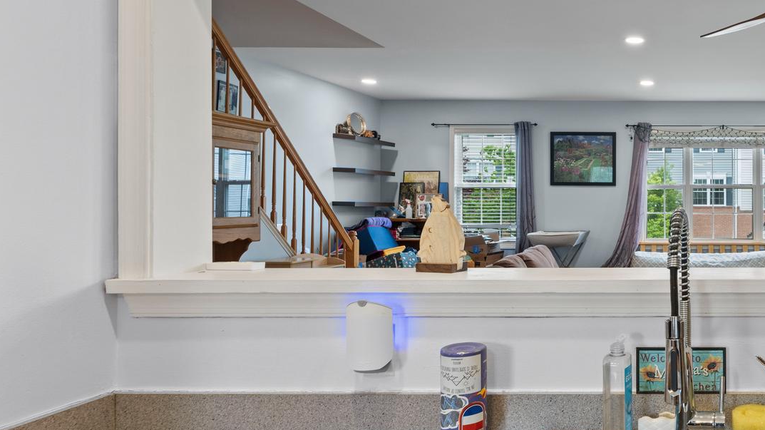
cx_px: 693
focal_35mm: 28
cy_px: 213
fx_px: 568
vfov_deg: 41.5
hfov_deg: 57.9
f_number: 8
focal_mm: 14
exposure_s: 1/5
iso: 400
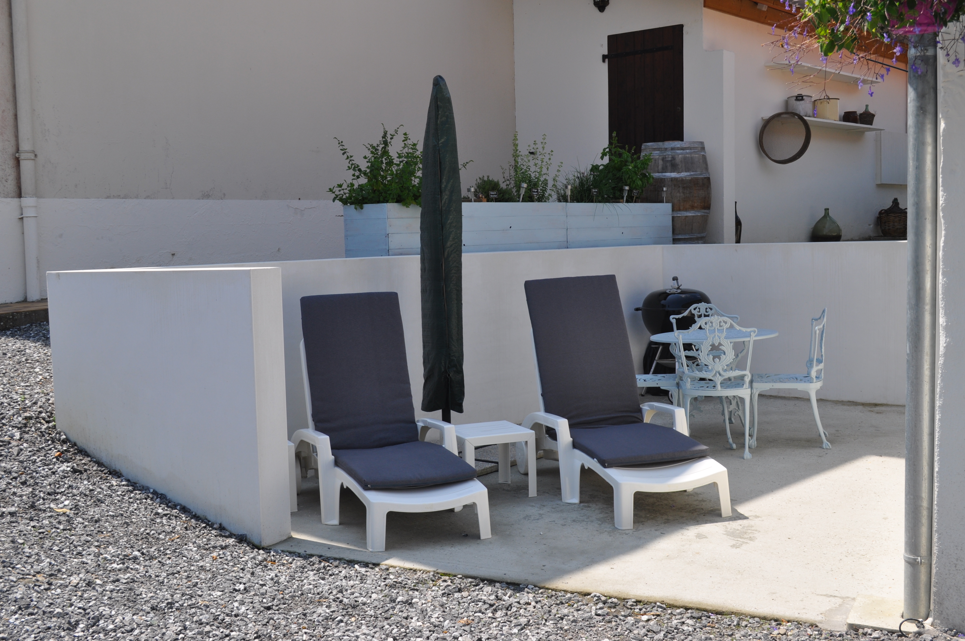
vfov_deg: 30.8
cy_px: 320
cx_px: 482
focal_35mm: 44
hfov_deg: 45.0
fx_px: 1165
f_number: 10
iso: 200
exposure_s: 1/400
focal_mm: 29
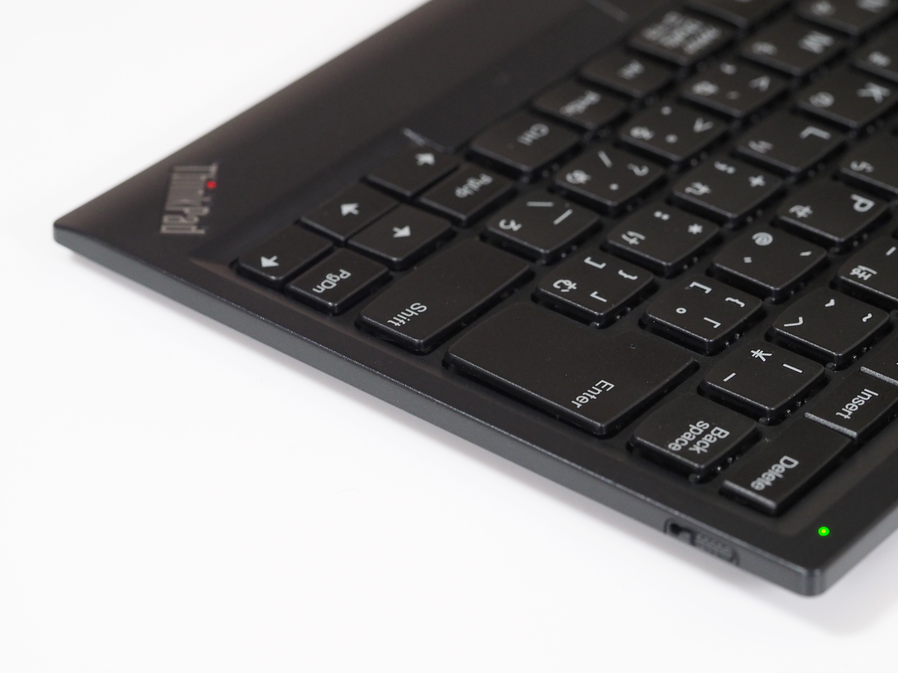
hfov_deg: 16.4
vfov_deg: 12.3
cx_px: 449
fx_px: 3113
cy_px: 336
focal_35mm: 120
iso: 1600
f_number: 4
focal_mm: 60
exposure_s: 1/30
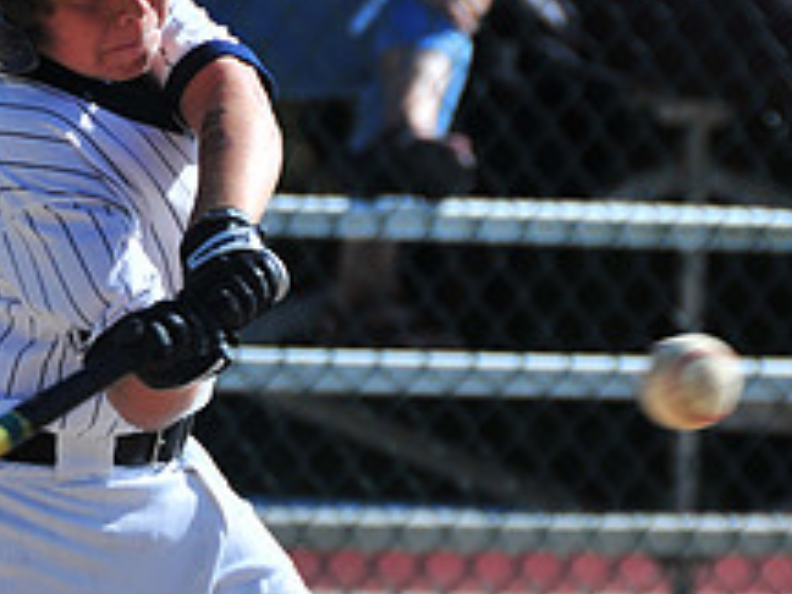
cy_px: 451
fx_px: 15009
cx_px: 192
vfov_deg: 2.3
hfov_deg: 3.0
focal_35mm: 656
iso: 200
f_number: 5.6
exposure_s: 1/1000
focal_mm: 170
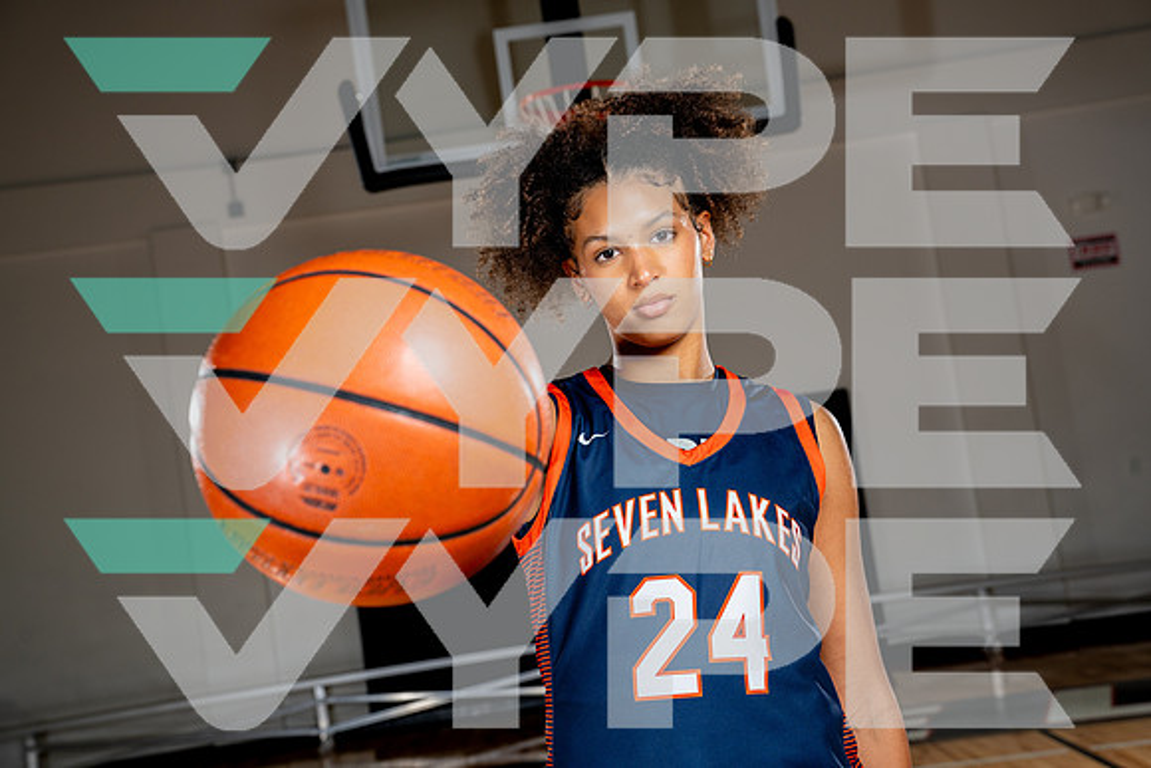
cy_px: 384
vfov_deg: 26.0
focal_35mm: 52
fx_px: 1663
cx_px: 576
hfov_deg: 38.2
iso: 200
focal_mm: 52
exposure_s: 1/250
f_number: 5.6
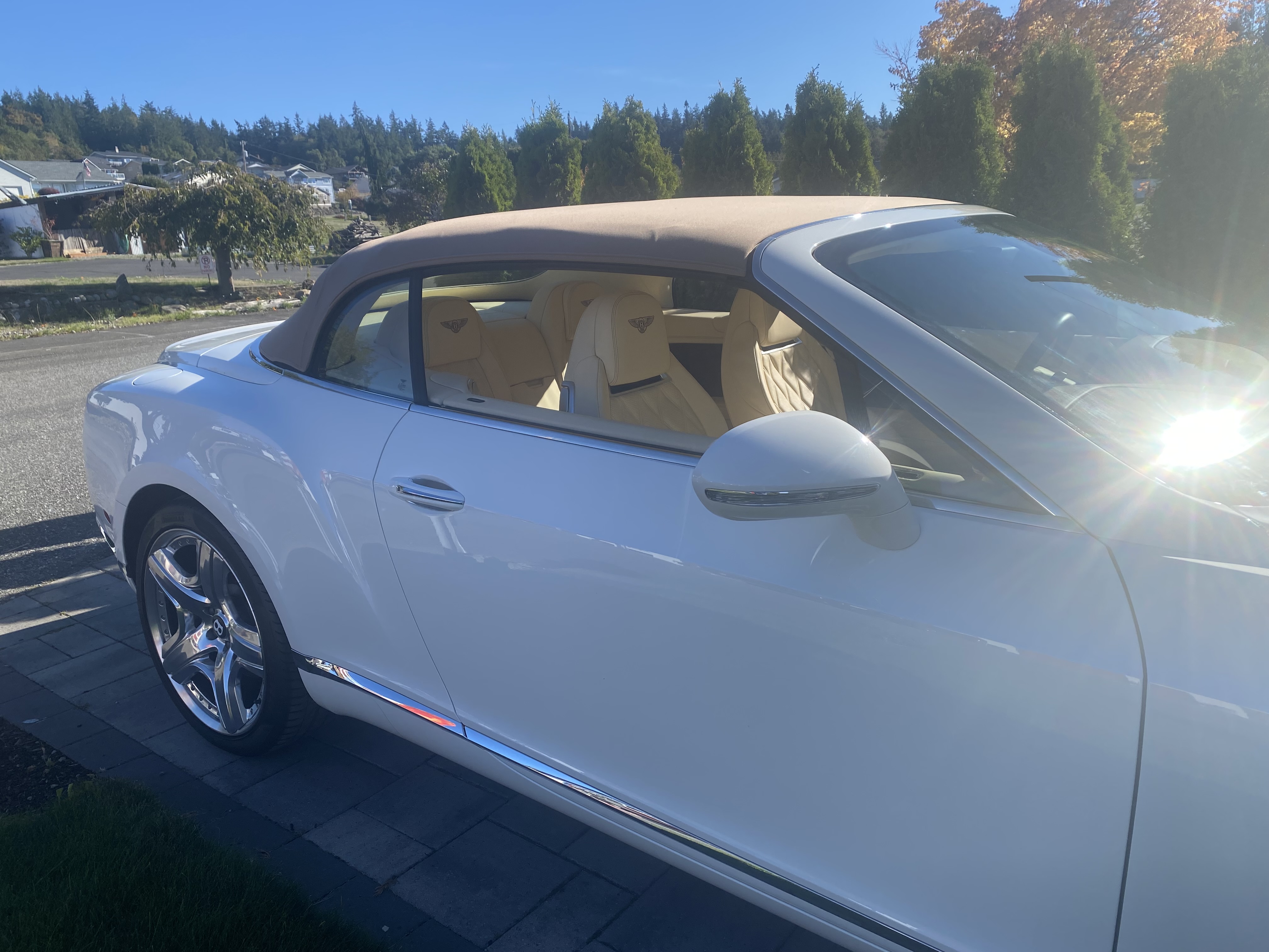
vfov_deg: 53.1
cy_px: 476
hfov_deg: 67.3
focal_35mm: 26
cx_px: 634
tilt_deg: -14.1
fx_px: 953
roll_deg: +4.2
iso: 32
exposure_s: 1/1996
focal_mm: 4.25
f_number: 1.8
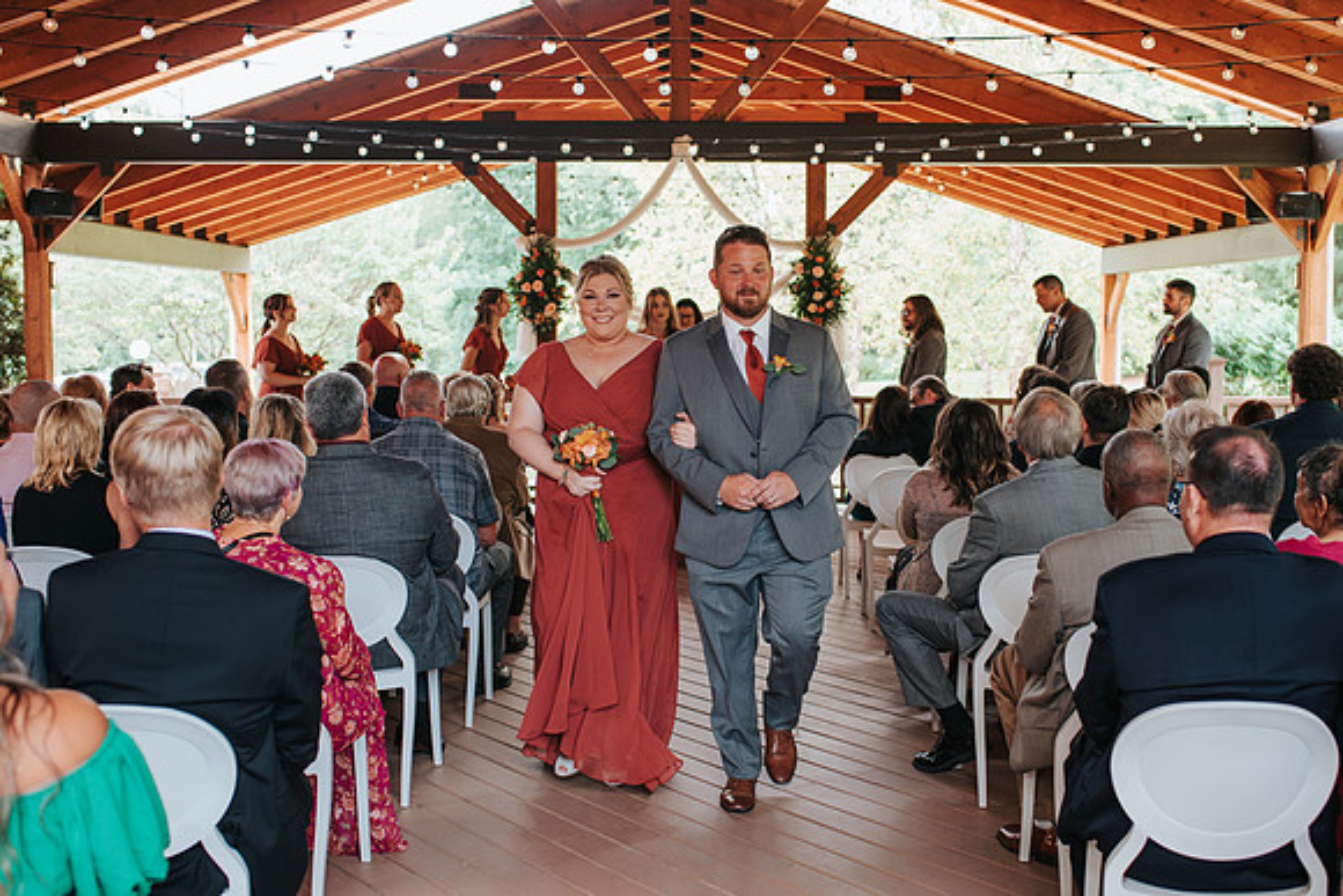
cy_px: 472
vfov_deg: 30.4
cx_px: 728
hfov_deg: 44.2
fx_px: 1650
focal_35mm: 44
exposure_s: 1/125
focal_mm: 35
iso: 250
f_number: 3.2
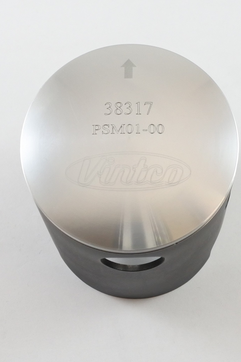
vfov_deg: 39.6
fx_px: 502
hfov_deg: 27.0
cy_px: 183
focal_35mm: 50
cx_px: 132
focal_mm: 12.3
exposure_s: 1/125
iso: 400
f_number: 3.8
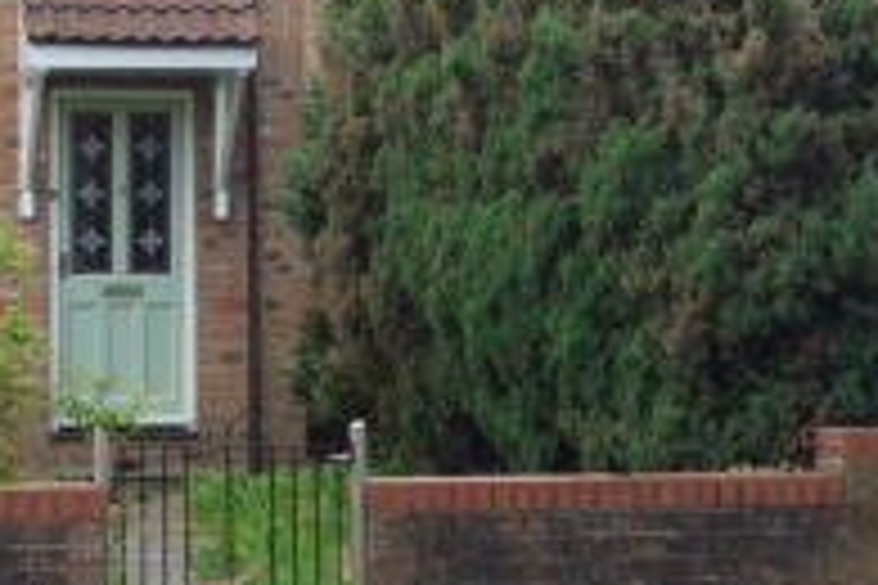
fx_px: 2975
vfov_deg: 11.1
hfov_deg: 16.6
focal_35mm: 122
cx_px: 117
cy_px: -74
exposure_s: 1/160
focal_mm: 18.66
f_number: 5.6
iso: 125
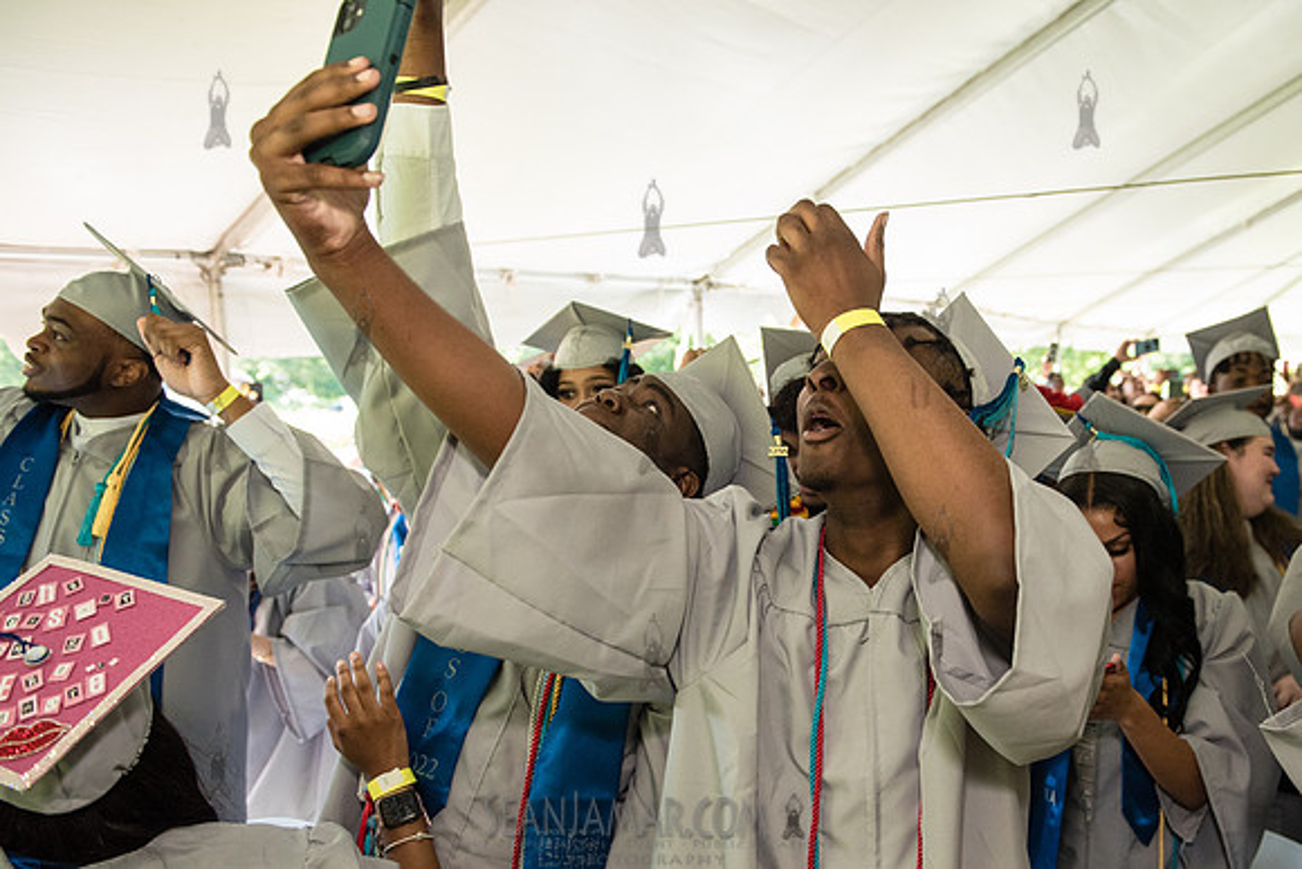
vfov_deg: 38.9
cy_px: 526
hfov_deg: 55.5
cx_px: 788
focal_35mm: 34
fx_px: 1225
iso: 2500
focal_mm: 28
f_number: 4
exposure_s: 1/800
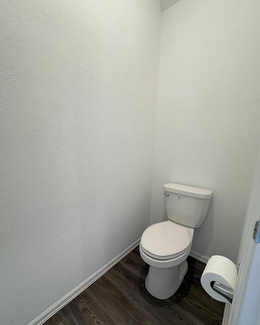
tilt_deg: -10.9
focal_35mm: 15
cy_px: 177
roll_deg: -1.6
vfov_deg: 96.5
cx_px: 128
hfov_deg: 84.0
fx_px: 144
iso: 200
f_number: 2.2
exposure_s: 1/120
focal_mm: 2.22
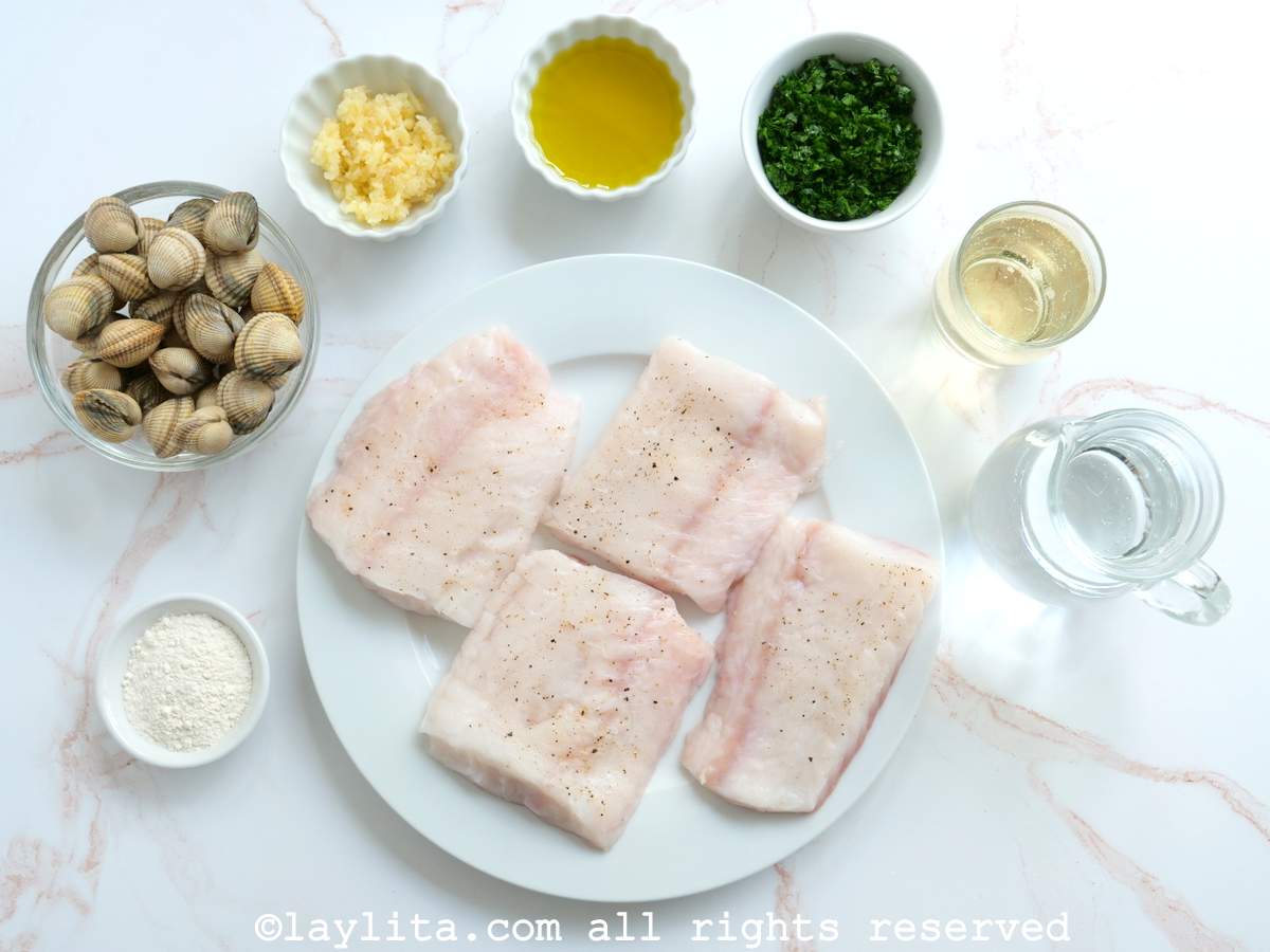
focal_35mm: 36
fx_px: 1321
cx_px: 635
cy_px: 476
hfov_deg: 51.4
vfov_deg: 39.7
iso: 200
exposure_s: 1/160
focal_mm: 18
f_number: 4.5
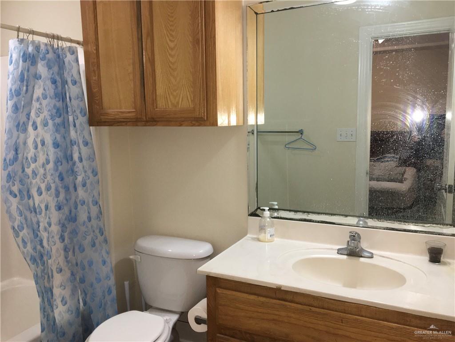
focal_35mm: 29
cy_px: 171
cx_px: 228
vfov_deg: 48.2
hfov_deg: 61.7
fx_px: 381
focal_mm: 4.15
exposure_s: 1/30
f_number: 2.2
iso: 64
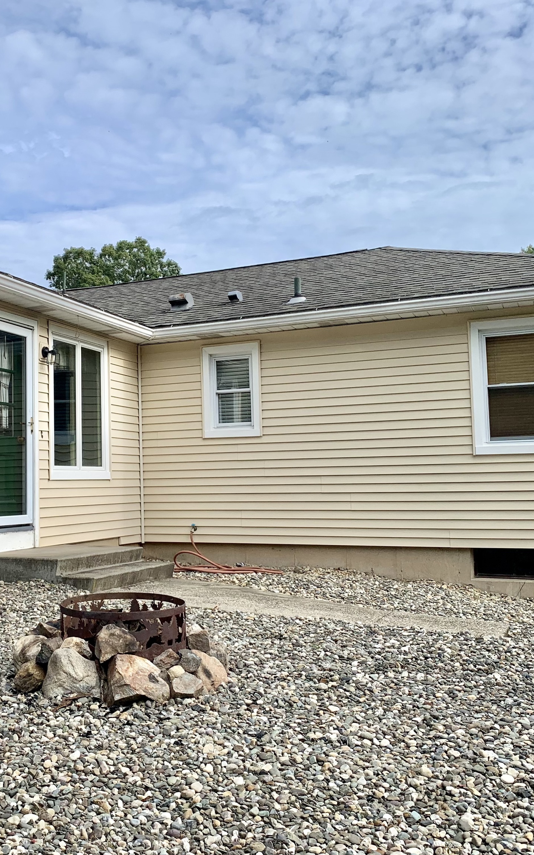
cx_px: 136
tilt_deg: +3.8
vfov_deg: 52.7
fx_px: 862
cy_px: 428
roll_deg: +1.6
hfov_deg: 33.8
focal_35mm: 37
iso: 25
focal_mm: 4.25
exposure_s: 1/1953
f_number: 1.8
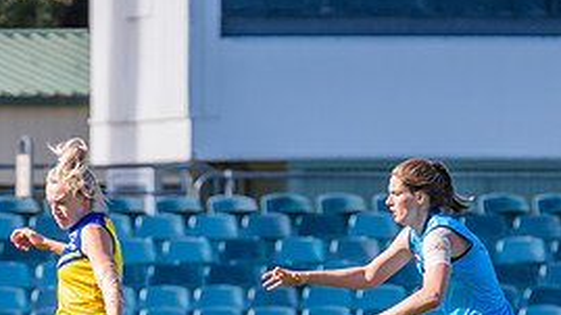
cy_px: 351
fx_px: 16087
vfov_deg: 1.1
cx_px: 122
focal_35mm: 1082
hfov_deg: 2.0
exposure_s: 1/1250
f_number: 9
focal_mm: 420
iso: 800
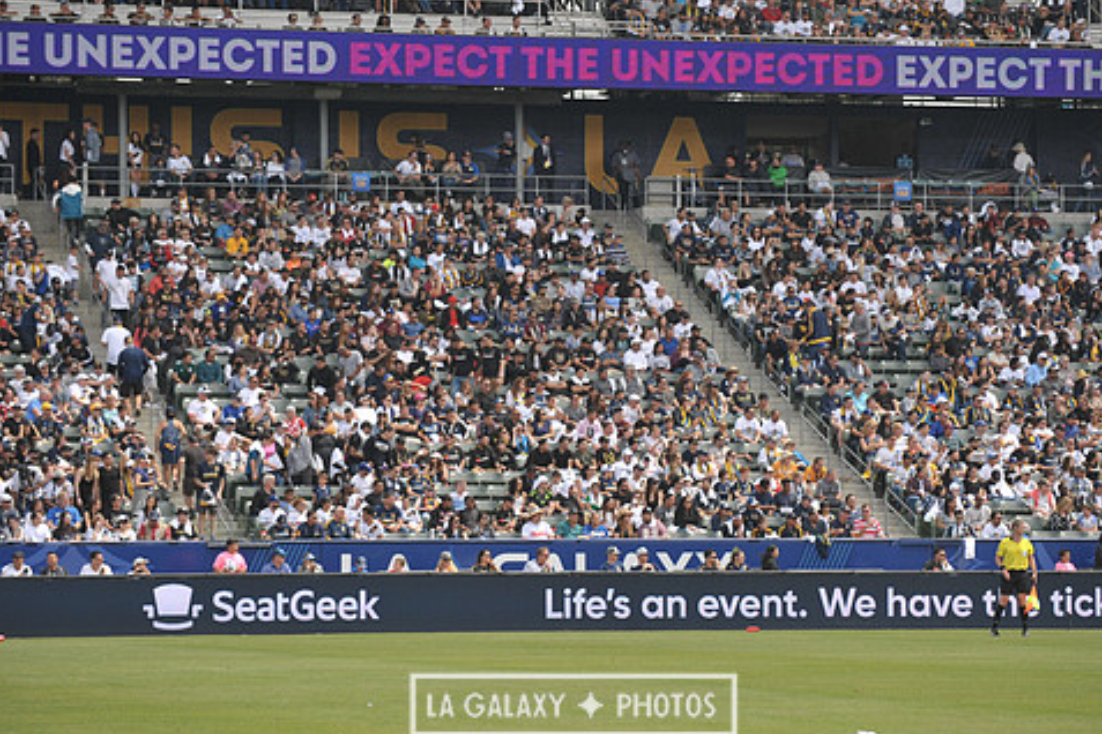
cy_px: 358
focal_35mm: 158
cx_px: 573
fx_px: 4836
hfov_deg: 13.0
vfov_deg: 8.7
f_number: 3.5
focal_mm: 130
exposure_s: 1/2500
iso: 320
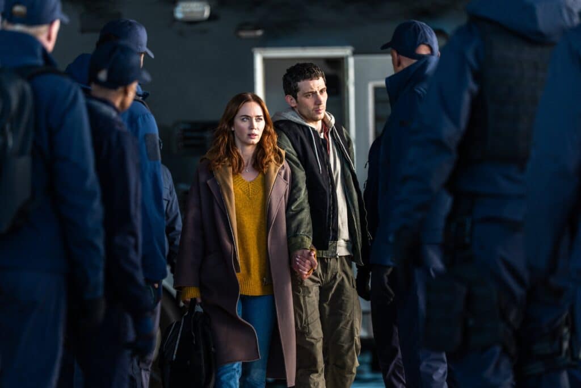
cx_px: 290
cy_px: 194
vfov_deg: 6.9
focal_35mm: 200
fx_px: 3228
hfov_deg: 10.3
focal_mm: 200
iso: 500
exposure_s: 1/1600
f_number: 3.2
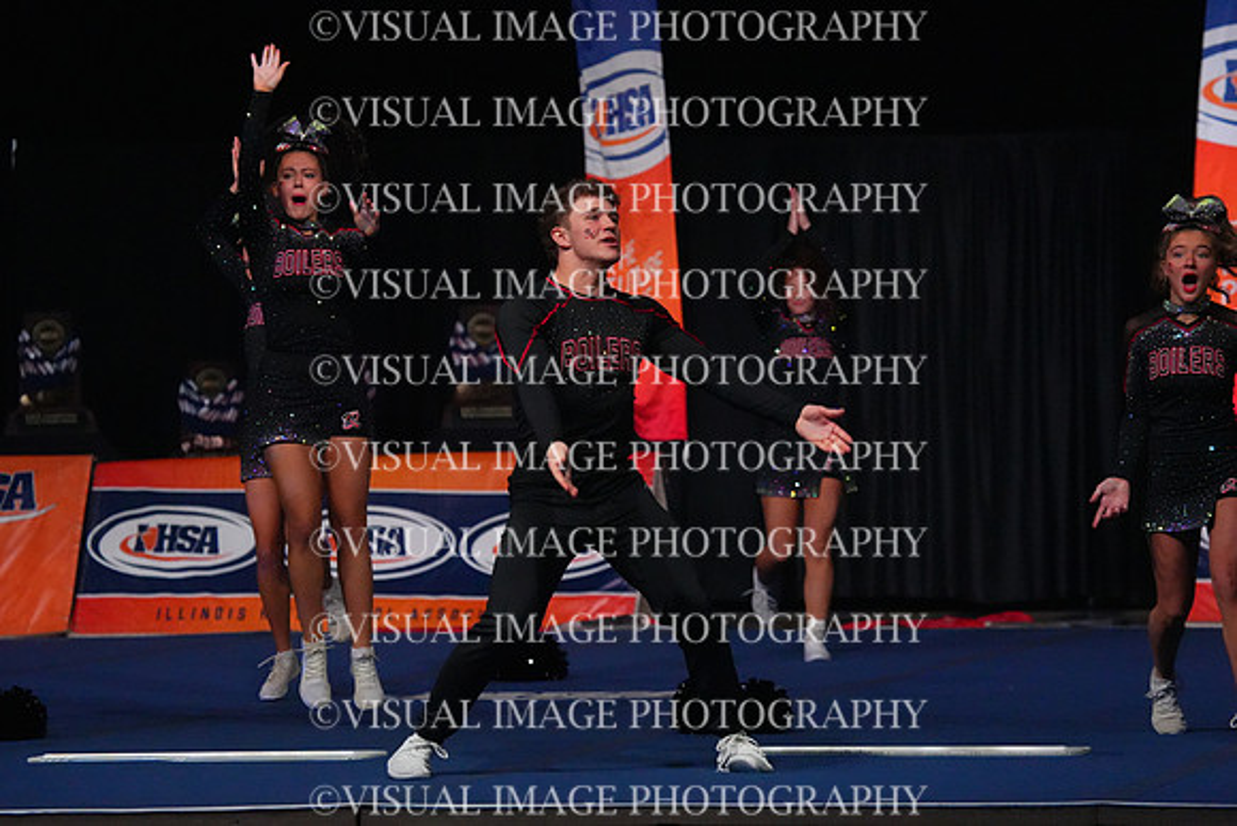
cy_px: 413
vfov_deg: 6.9
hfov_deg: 10.3
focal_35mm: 200
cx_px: 618
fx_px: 6874
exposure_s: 1/1250
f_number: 5.6
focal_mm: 200
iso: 16000
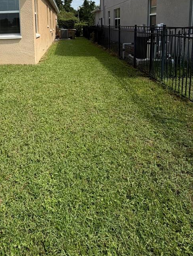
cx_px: 67
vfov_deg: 61.3
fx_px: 193
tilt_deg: -7.1
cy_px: 48
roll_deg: +0.2
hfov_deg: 52.2
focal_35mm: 26
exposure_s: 1/1068
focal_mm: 2.22
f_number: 2.2
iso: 20
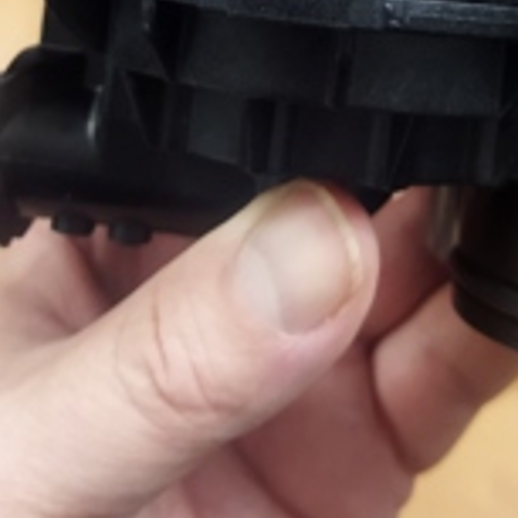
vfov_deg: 21.1
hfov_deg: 23.0
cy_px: -139
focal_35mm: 75
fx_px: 1270
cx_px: 318
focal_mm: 4.71
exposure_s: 1/25
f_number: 1.79
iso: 347
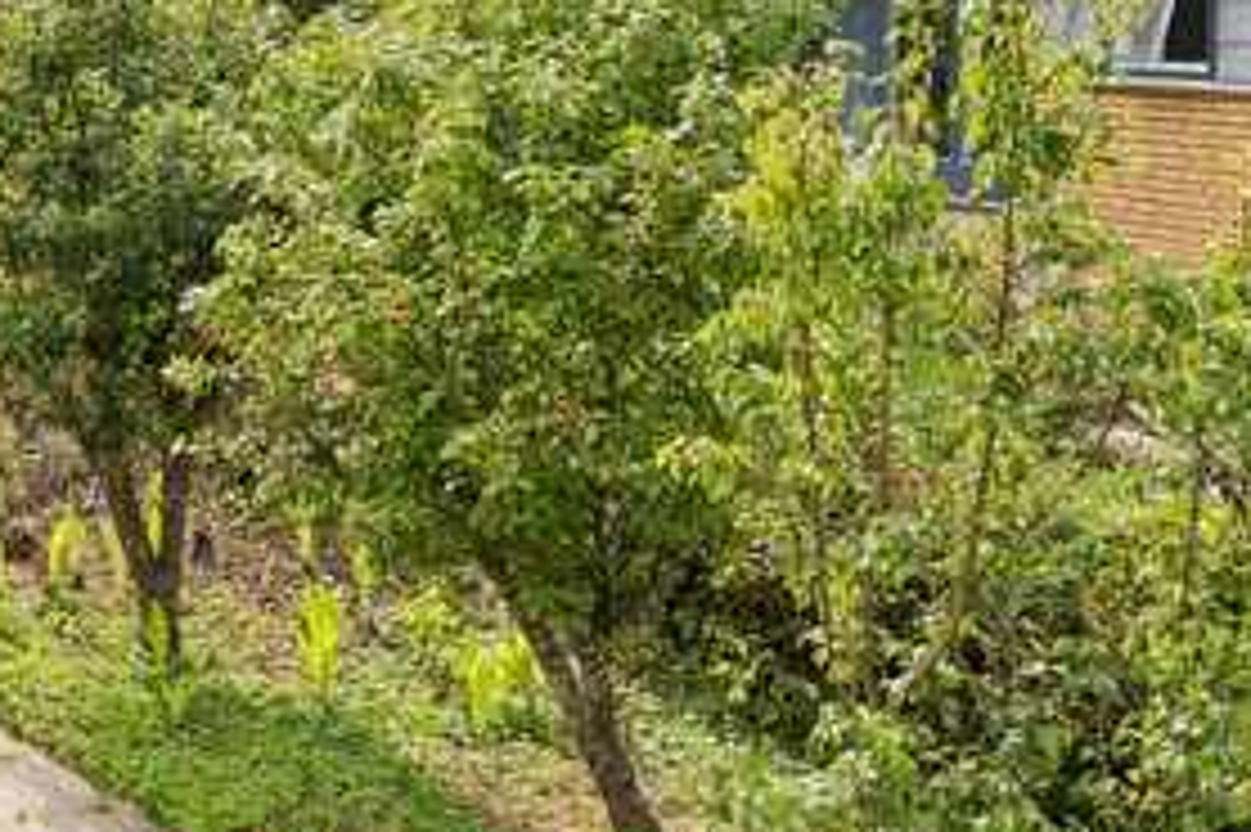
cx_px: -454
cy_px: -133
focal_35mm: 70
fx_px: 2446
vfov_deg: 18.4
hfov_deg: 24.4
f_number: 8
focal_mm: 24.5
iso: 200
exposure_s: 1/160
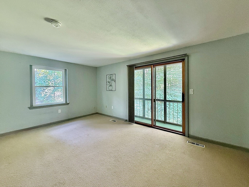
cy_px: 94
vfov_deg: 85.7
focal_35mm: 14
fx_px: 101
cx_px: 124
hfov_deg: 102.1
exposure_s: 1/60
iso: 500
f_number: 2.2
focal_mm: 2.22
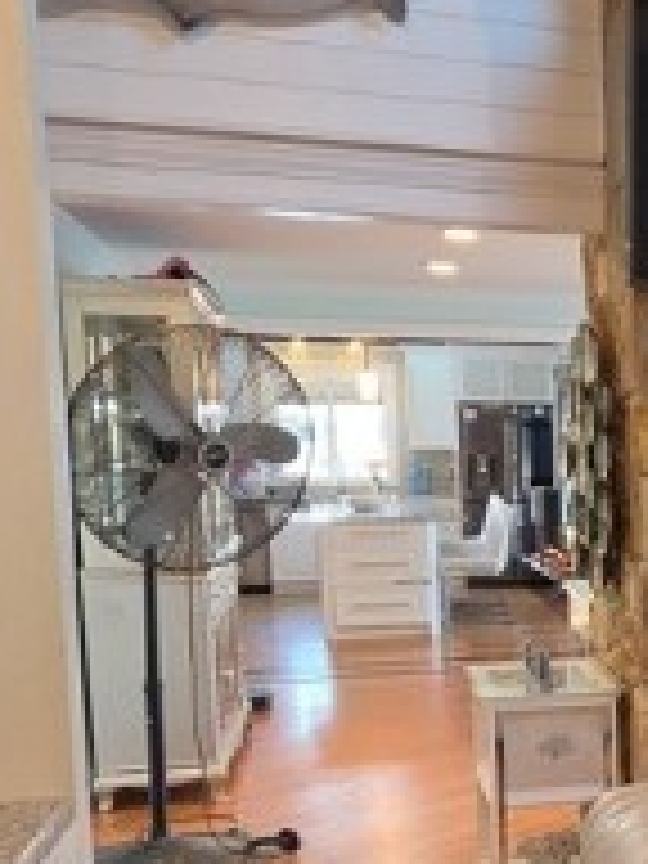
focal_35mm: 52
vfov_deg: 36.2
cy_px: 621
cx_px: 986
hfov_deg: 22.6
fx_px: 1298
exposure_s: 1/120
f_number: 1.9
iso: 250
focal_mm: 2.2
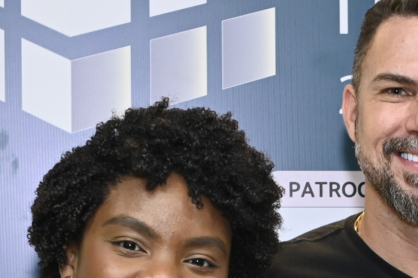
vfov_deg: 8.4
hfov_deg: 12.6
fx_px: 1869
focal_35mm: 161
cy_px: 392
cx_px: 402
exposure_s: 1/125
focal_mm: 35
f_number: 4.5
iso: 2500
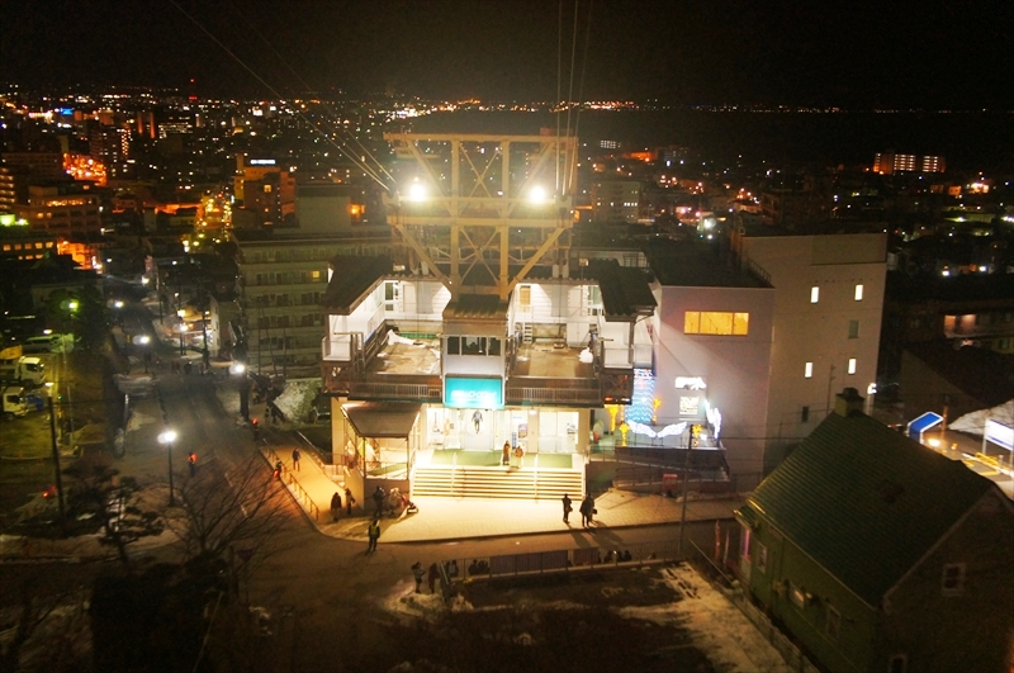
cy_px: 336
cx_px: 507
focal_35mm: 34
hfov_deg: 55.2
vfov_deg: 38.3
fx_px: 970
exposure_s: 1/13
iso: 1600
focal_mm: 23
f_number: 4
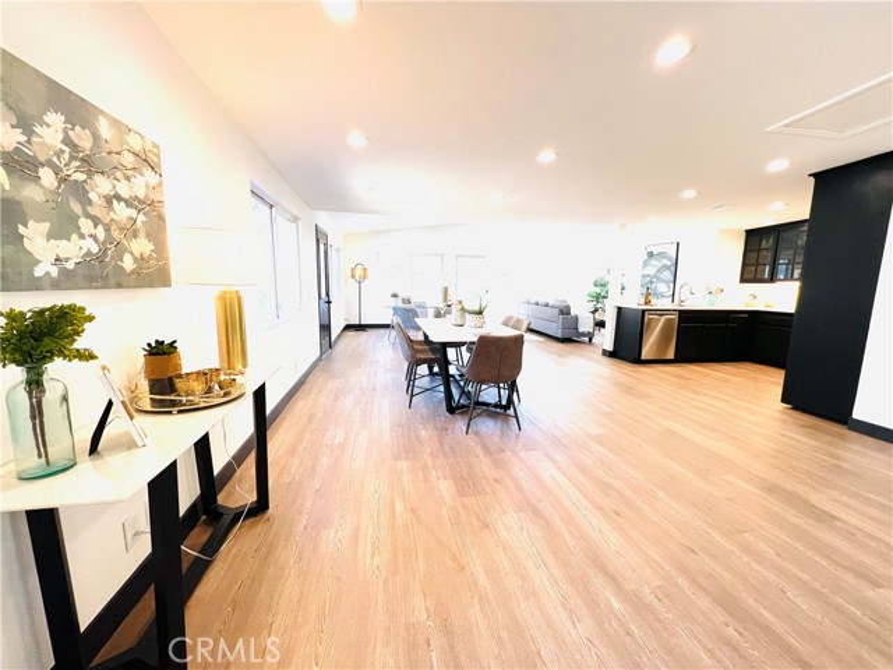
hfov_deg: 106.2
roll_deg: -0.9
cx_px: 446
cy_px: 335
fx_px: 335
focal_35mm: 13
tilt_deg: -8.3
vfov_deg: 89.9
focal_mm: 1.57
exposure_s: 1/120
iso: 80
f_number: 1.8
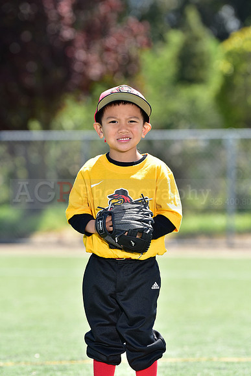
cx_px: 126
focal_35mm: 200
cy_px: 188
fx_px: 2090
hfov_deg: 6.9
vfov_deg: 10.3
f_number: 5
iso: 80
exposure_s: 1/200
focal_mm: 200
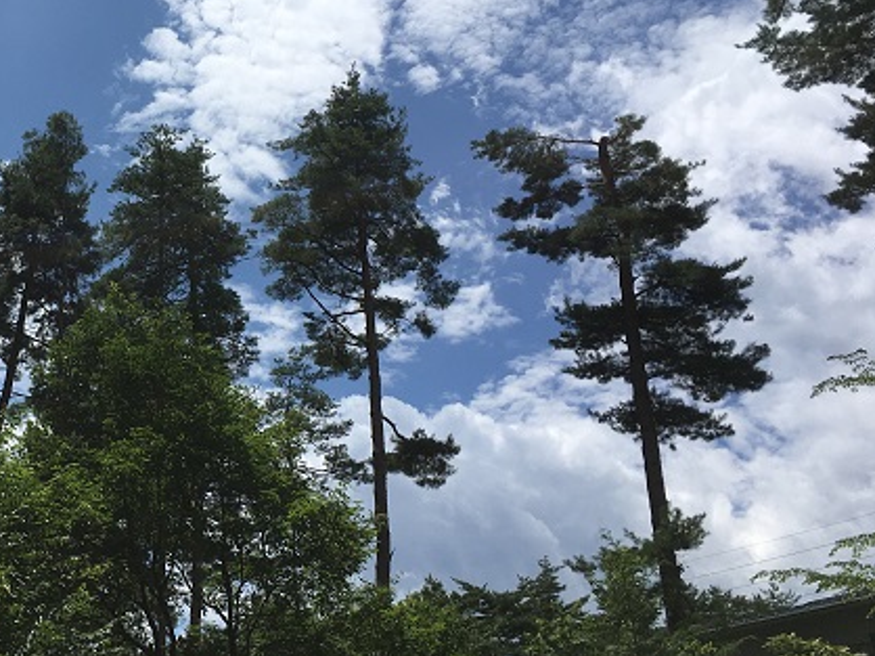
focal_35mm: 50
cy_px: 281
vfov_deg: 29.0
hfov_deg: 36.4
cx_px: 128
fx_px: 1263
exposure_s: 1/3663
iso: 25
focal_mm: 4.15
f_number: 2.2
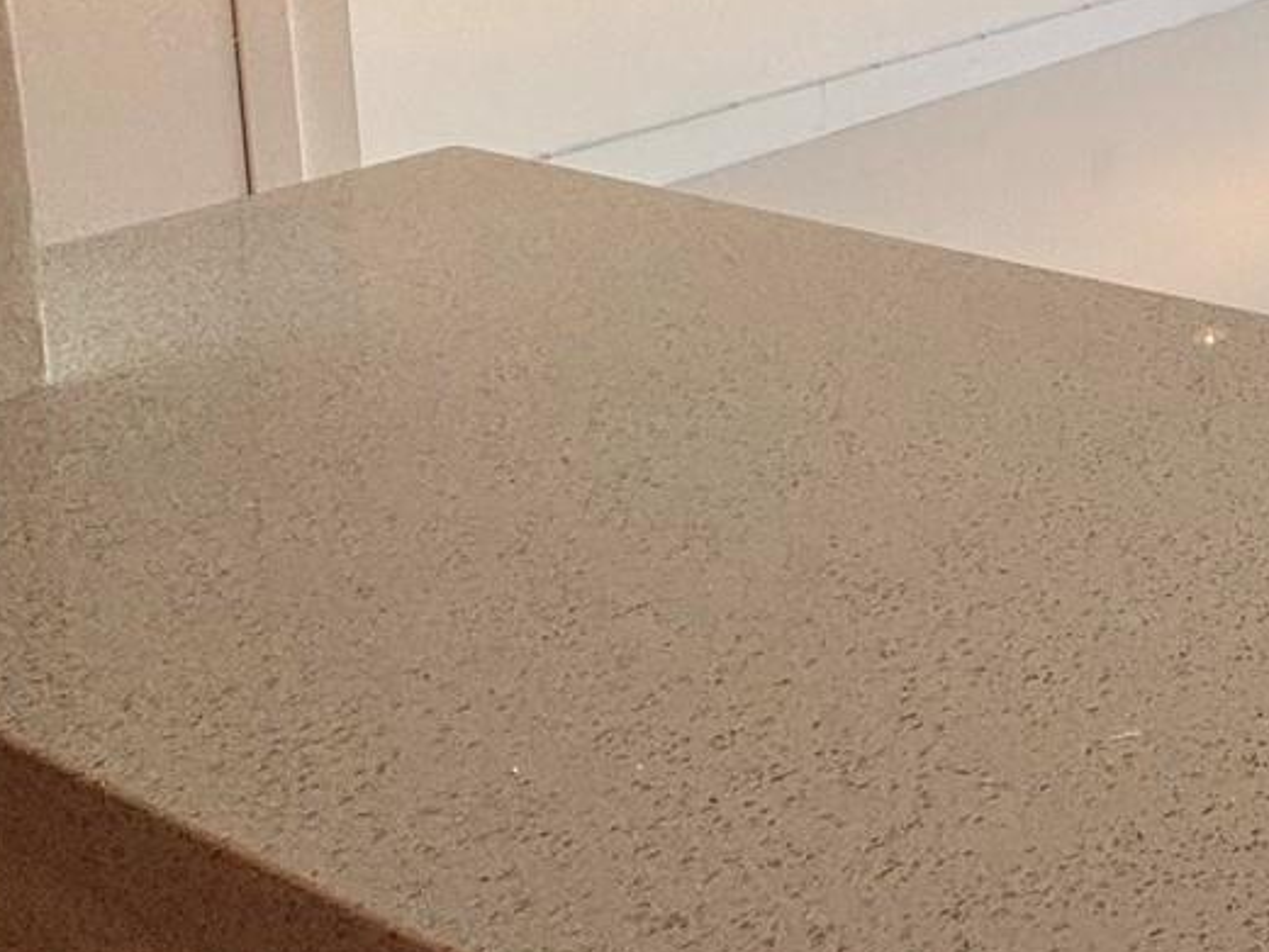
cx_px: 1917
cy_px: -241
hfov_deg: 28.2
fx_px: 1577
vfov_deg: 28.4
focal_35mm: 43
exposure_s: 1/488
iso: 40
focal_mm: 2.22
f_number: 2.2
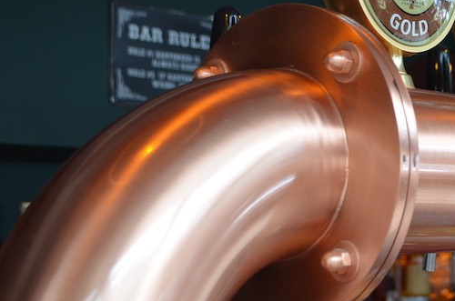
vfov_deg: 15.1
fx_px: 1135
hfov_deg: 21.9
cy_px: 116
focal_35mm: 90
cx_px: 454
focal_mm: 30
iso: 400
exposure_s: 1/50
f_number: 4.5
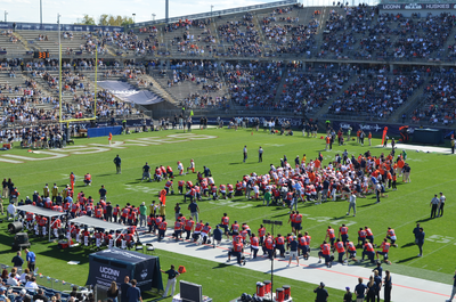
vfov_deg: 22.5
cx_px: 228
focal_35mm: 60
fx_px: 758
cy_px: 151
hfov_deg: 33.5
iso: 200
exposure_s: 1/250
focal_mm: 40
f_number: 8
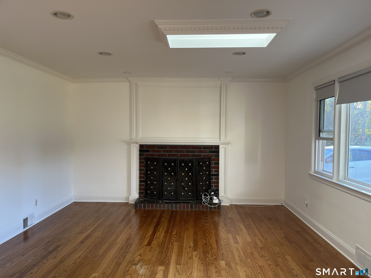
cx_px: 186
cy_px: 139
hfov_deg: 67.3
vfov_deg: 53.1
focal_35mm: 26
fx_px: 279
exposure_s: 1/120
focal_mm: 5.1
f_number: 1.6
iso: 125
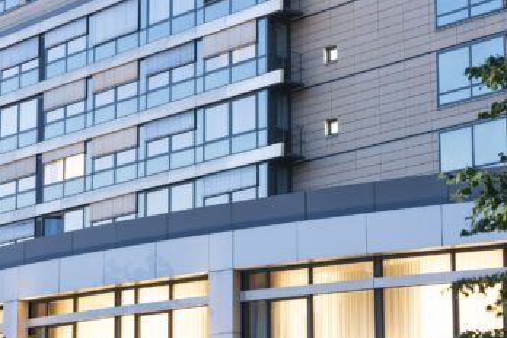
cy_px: 215
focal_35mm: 106
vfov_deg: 12.9
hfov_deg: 19.3
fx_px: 1493
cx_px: 277
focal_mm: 36
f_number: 8
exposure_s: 3
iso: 400
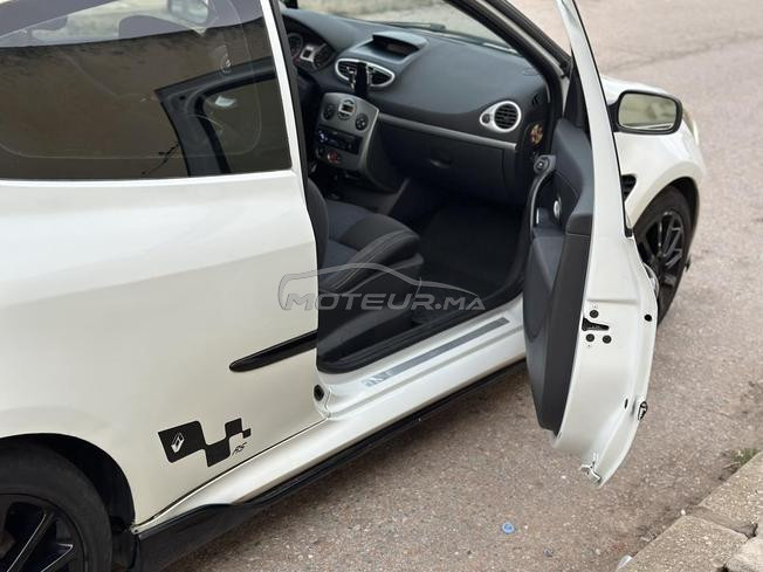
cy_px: 286
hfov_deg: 39.7
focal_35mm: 48
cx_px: 382
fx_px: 1058
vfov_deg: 30.3
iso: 80
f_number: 1.78
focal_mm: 6.86
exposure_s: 1/311
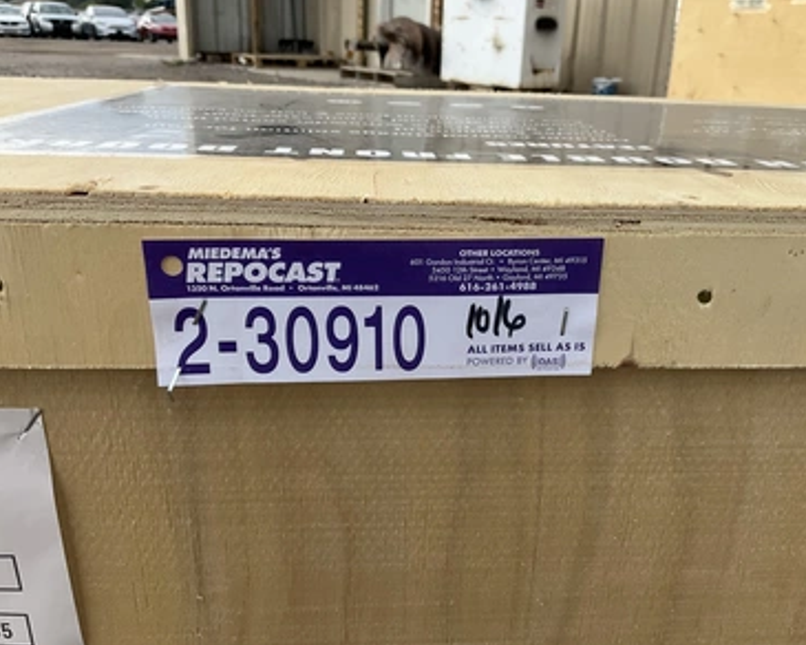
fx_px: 739
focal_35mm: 31
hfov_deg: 57.1
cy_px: 320
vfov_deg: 47.1
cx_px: 437
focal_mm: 3
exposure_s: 1/473
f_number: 1.8
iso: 25
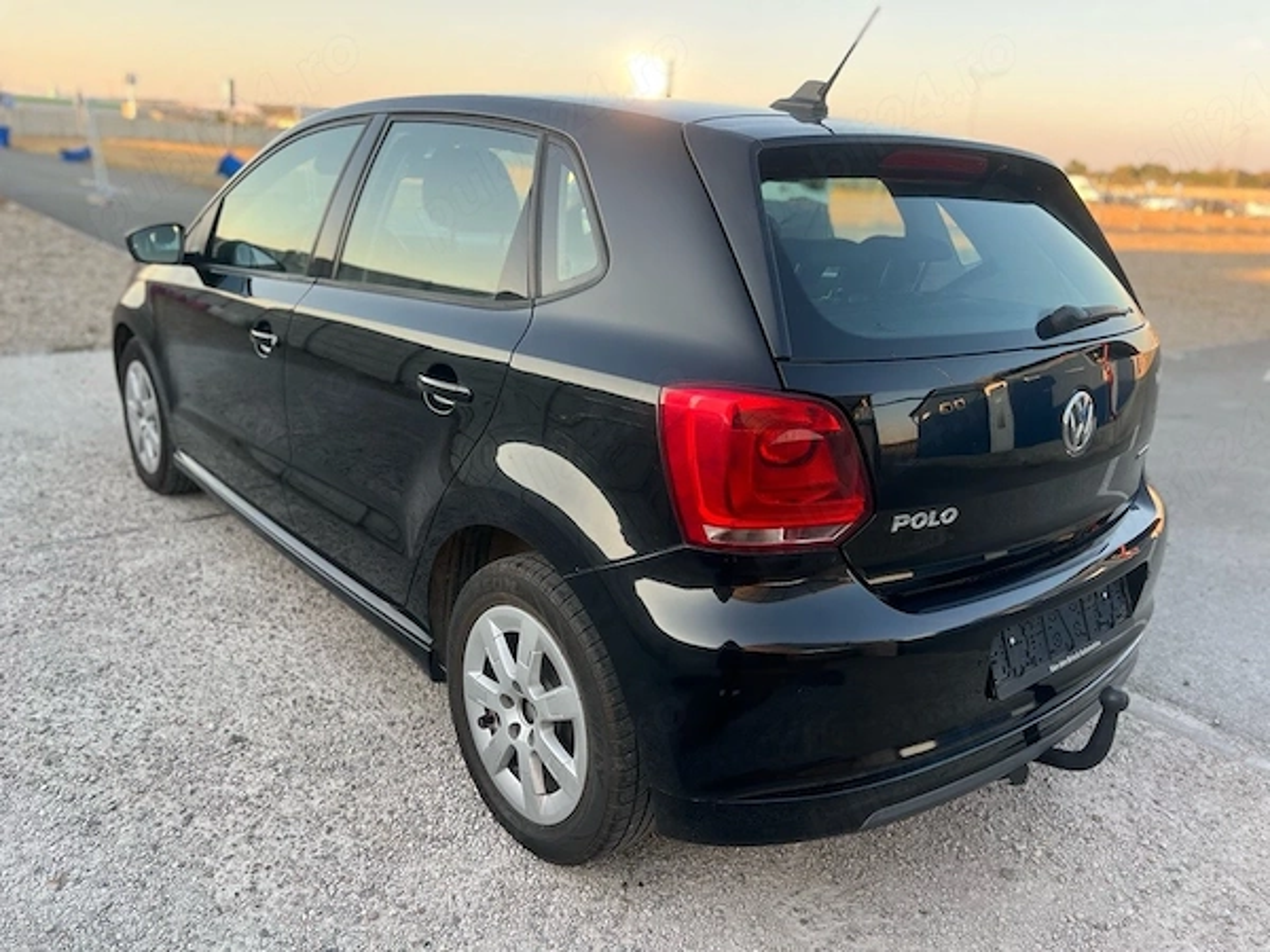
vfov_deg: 53.1
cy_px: 476
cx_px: 635
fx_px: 954
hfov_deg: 67.3
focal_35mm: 26
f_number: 1.5
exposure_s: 1/162
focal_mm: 5.7
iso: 40
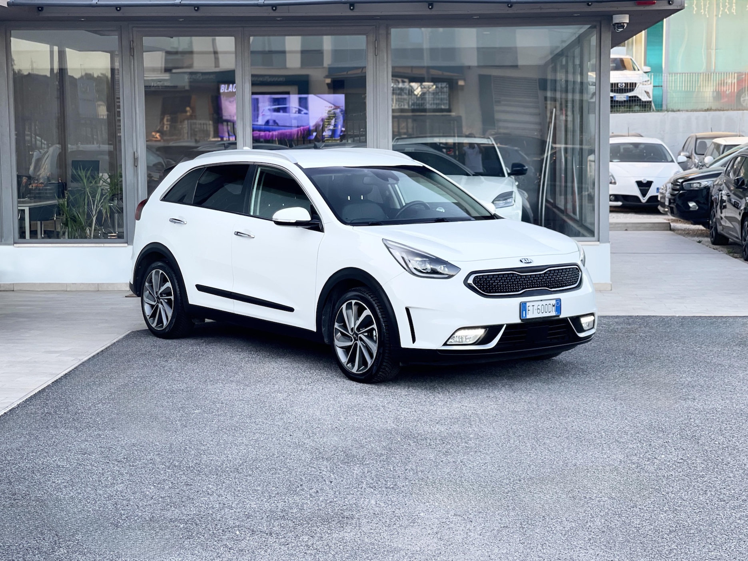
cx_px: 374
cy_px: 280
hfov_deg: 30.3
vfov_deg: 22.9
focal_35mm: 64
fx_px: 1383
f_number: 2.2
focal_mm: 7.5
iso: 50
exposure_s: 1/121
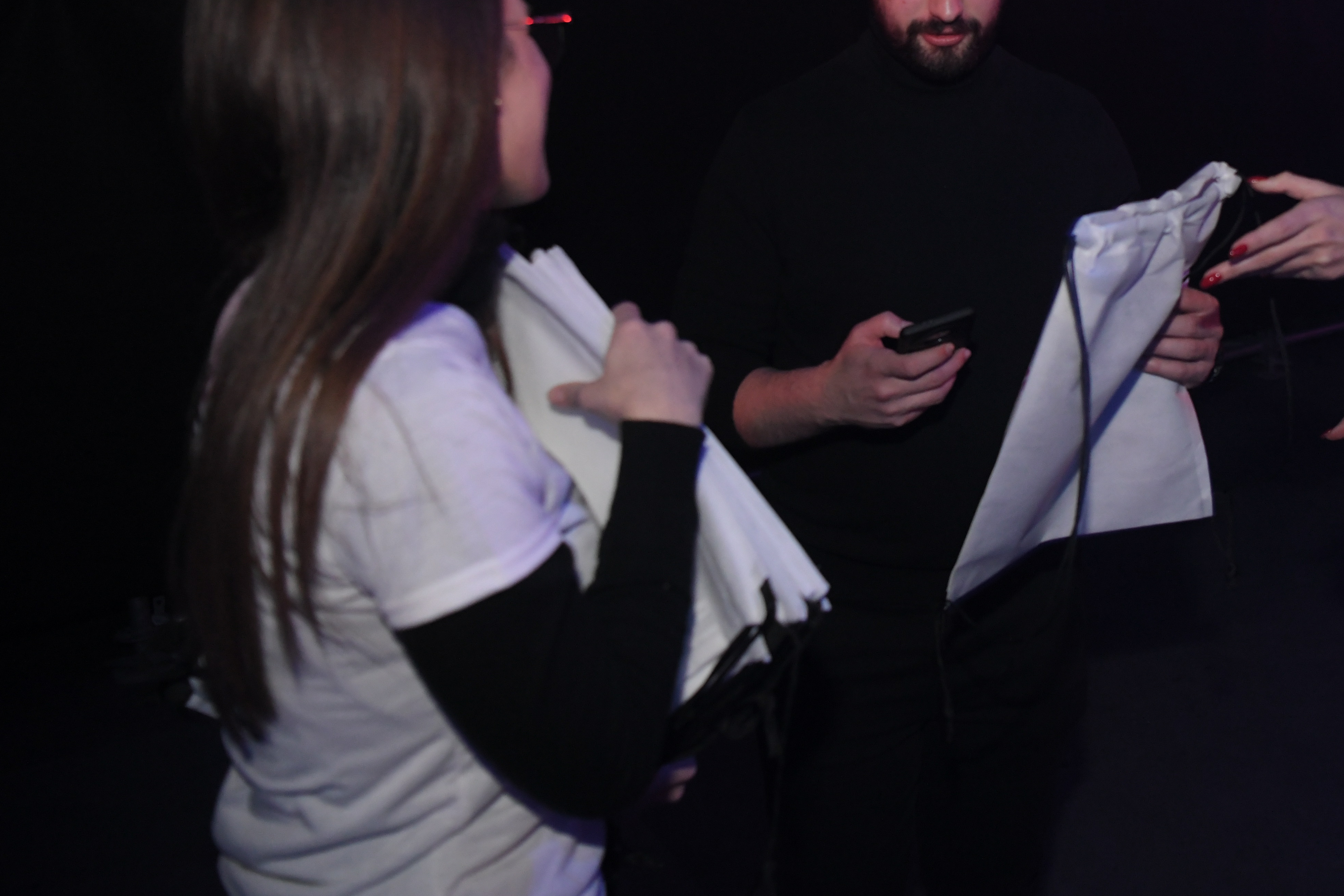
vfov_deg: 34.3
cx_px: 1052
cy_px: 219
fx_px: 1418
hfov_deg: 48.2
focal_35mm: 38
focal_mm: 24
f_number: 2.8
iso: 2500
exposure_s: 1/80
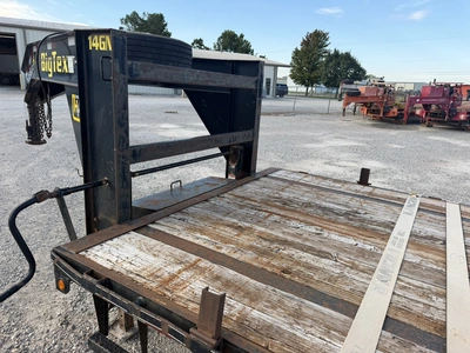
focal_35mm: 24
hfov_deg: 71.6
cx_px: 235
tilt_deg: -16.4
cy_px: 176
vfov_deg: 56.8
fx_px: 326
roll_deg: -4.2
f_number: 1.78
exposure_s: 1/1156
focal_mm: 6.76
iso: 80
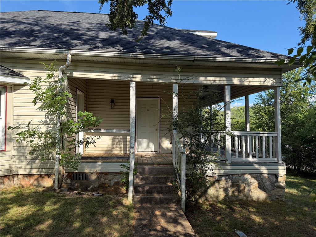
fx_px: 219
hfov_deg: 71.6
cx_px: 158
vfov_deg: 56.8
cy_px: 118
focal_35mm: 24
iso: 100
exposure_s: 1/2053
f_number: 1.78
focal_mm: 6.76
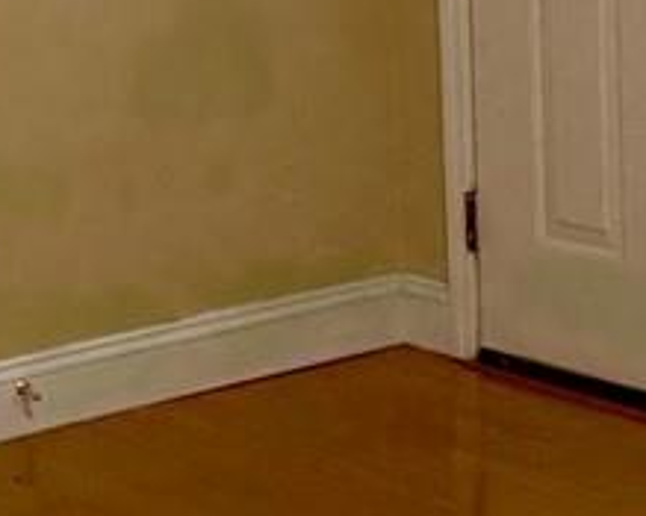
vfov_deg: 9.0
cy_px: 165
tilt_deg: -10.3
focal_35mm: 171
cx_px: 622
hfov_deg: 11.2
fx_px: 3268
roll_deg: +1.7
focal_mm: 6.76
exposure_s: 1/120
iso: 320
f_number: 1.78
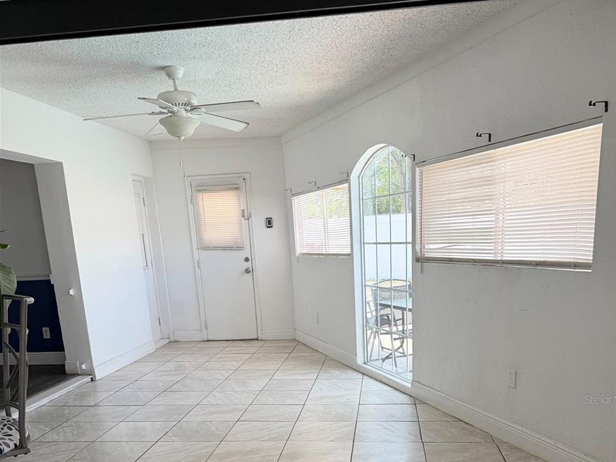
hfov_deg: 55.3
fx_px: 587
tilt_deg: -15.8
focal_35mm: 33
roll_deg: +3.4
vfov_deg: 40.3
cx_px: 317
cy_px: 399
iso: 100
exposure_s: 1/637
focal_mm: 6.76
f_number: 1.78
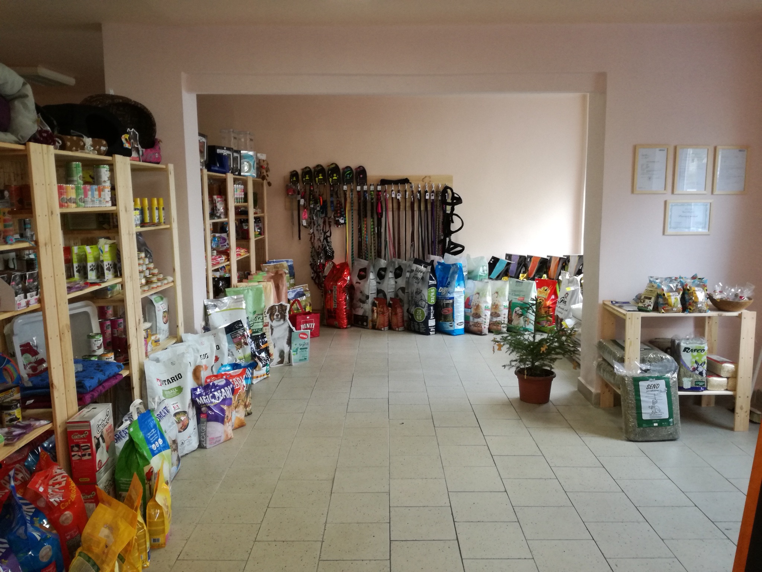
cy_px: 286
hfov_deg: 65.3
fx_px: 594
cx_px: 381
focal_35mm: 27
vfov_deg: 51.4
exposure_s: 1/33.3
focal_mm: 3.79
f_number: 2
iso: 200
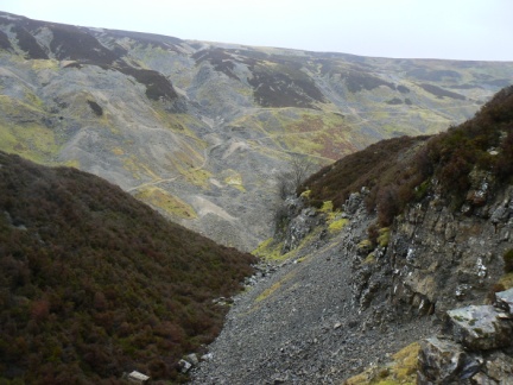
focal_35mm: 36
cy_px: 192
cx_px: 256
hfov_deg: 51.4
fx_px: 534
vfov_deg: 39.7
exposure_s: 1/60
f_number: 3.6
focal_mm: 6
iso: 80
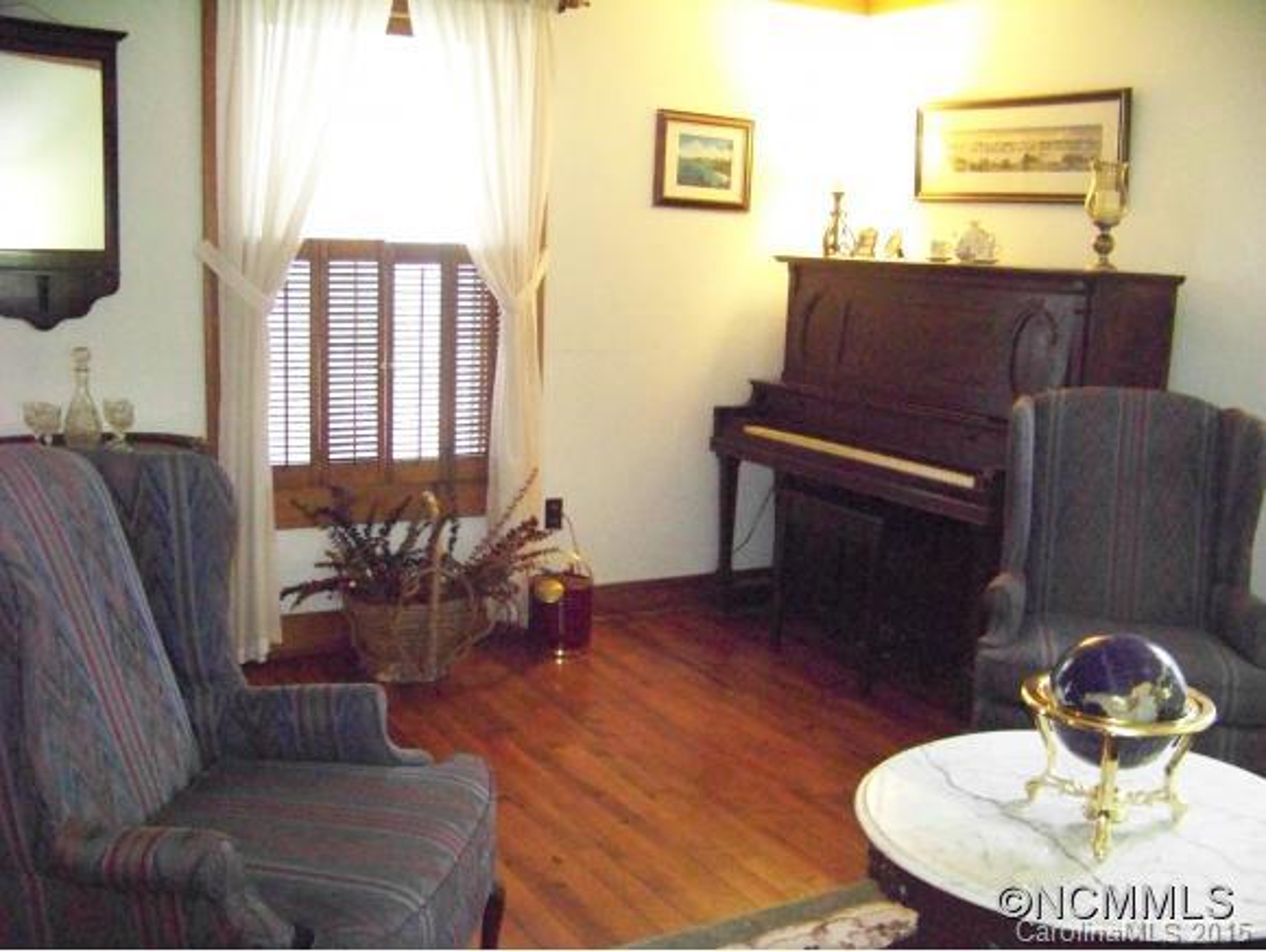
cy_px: 476
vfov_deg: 39.7
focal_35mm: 36
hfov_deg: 51.3
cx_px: 633
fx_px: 1318
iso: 1600
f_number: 2.8
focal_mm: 5.85
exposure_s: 1/30
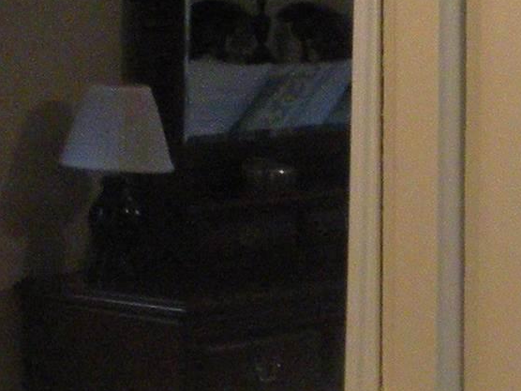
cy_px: 476
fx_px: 2995
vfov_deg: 7.4
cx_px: 494
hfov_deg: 9.9
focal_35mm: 199
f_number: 3.5
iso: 376
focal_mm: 6.3
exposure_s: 1/60.8
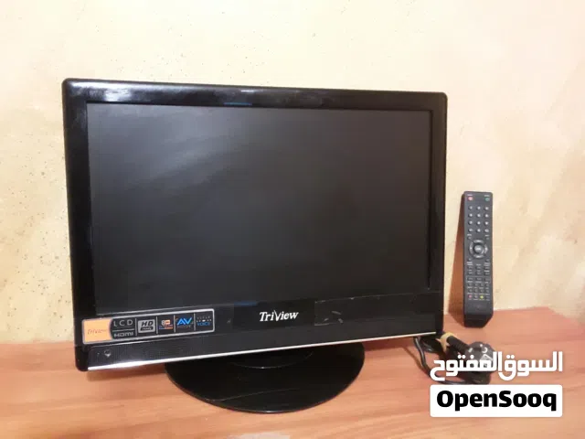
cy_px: 220
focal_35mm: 30
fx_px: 507
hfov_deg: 60.0
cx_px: 292
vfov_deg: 46.8
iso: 640
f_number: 1.9
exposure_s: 1/20
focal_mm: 2.2
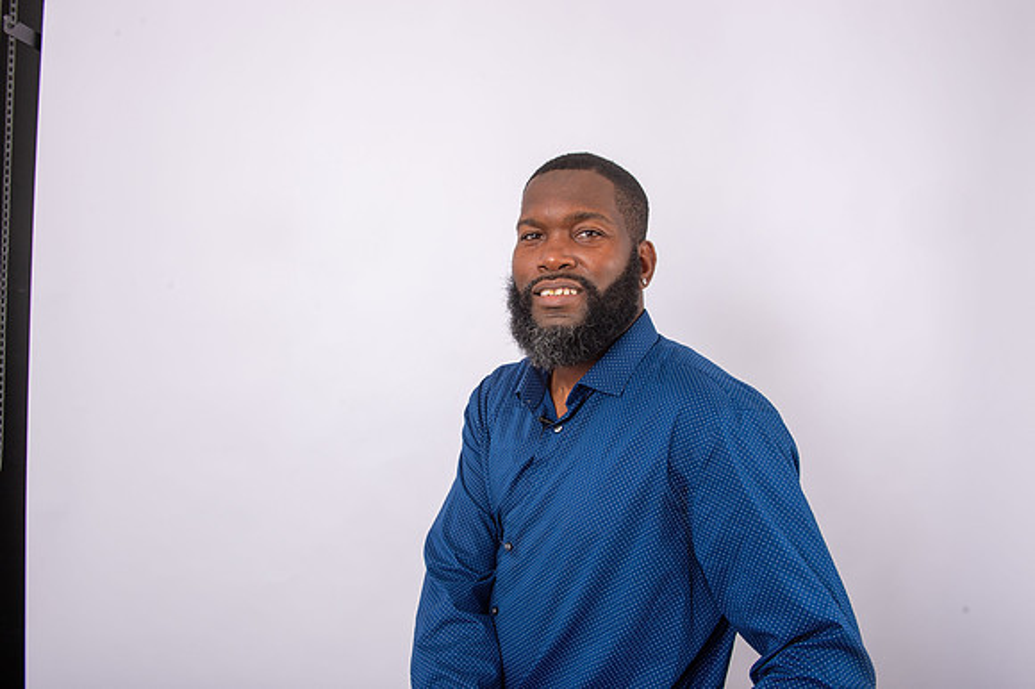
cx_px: 518
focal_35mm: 27
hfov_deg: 67.4
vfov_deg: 47.9
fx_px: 776
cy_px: 344
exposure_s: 1/250
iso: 125
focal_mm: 27
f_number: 9
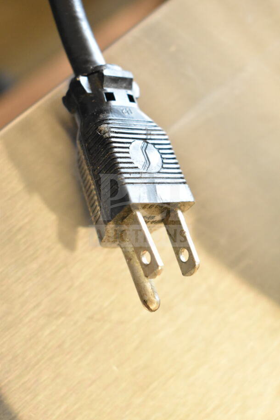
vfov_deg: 36.9
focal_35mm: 54
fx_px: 629
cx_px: 140
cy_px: 210
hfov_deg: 25.1
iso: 3600
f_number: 4.8
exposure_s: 1/60
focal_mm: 36
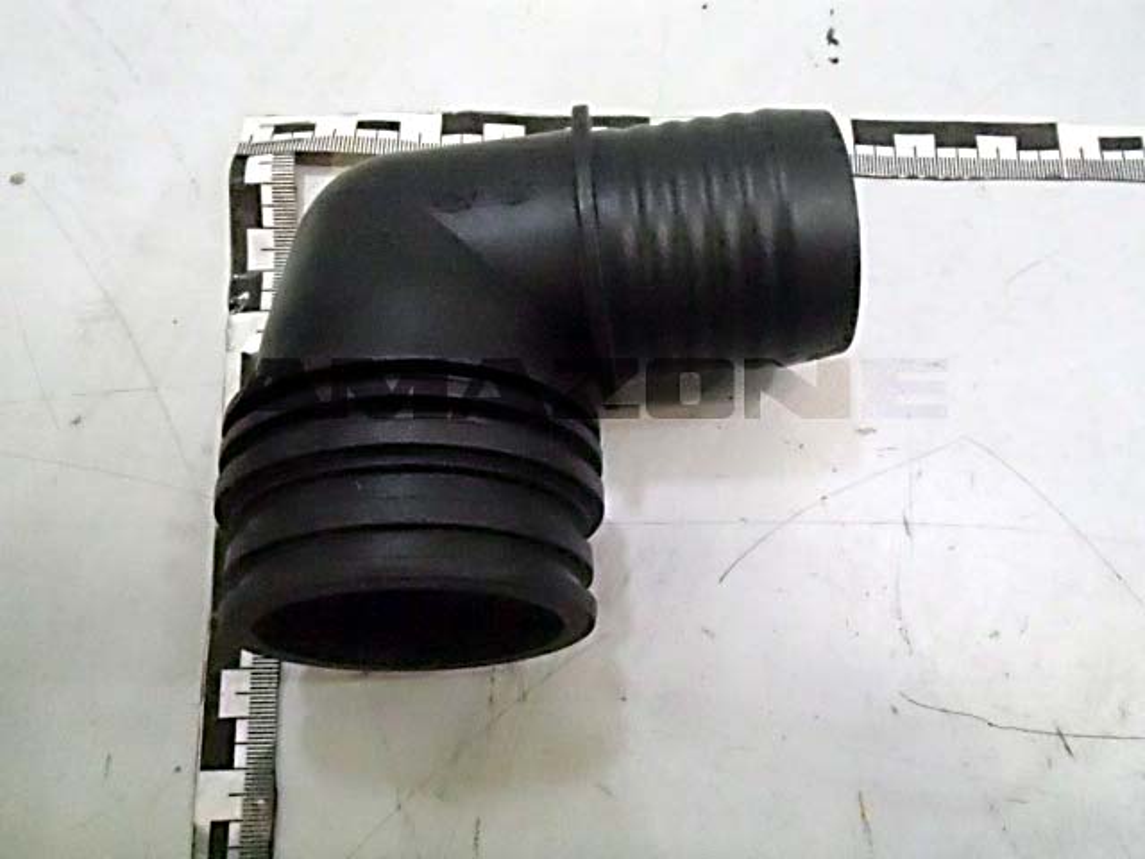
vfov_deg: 49.7
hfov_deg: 63.4
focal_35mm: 28
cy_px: 430
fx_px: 926
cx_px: 572
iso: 6400
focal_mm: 5
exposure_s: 1/400
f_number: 3.9
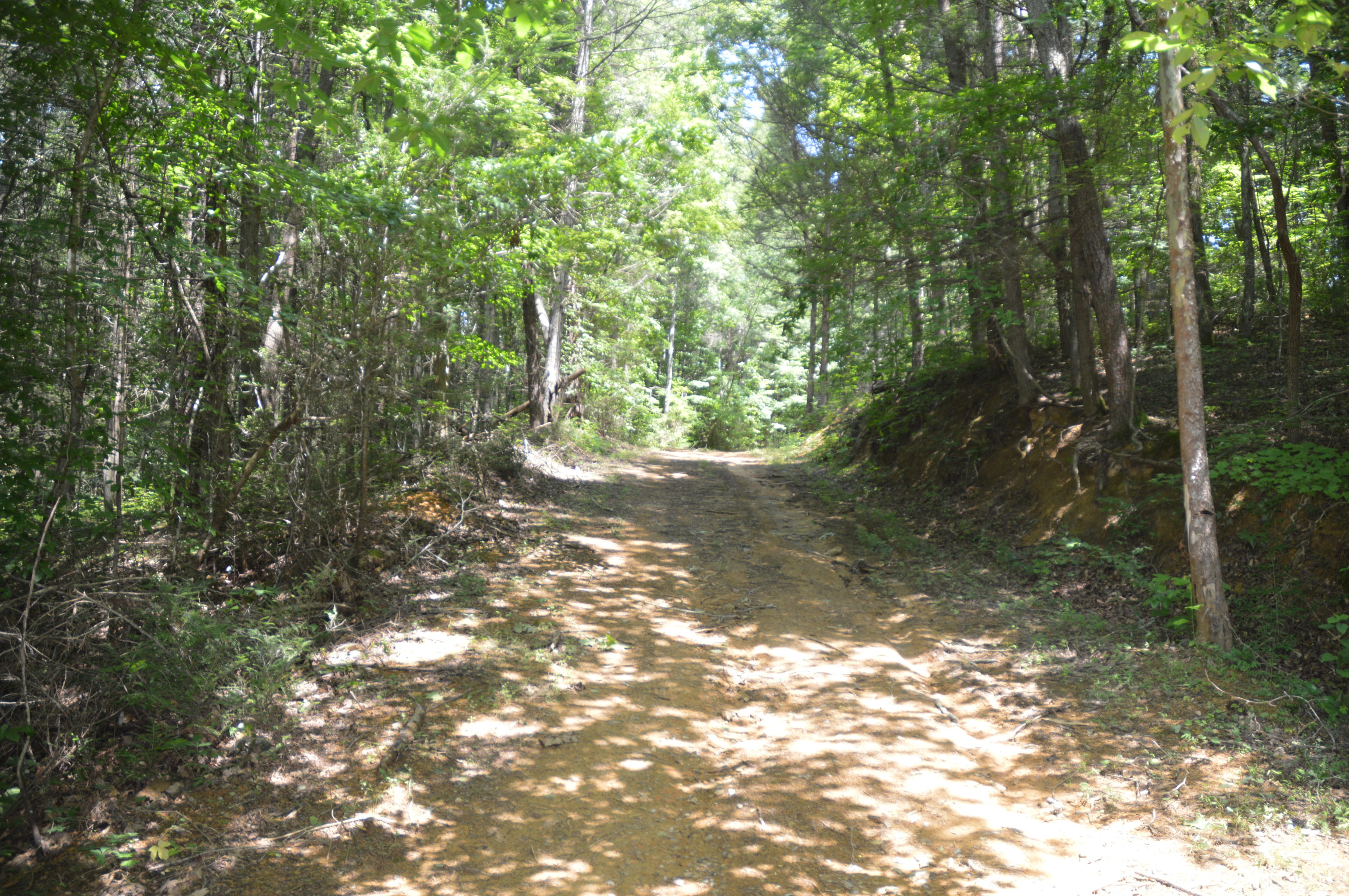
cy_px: 448
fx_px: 1011
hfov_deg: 67.4
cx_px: 674
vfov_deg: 47.8
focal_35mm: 27
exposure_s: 1/125
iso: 220
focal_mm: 18
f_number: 4
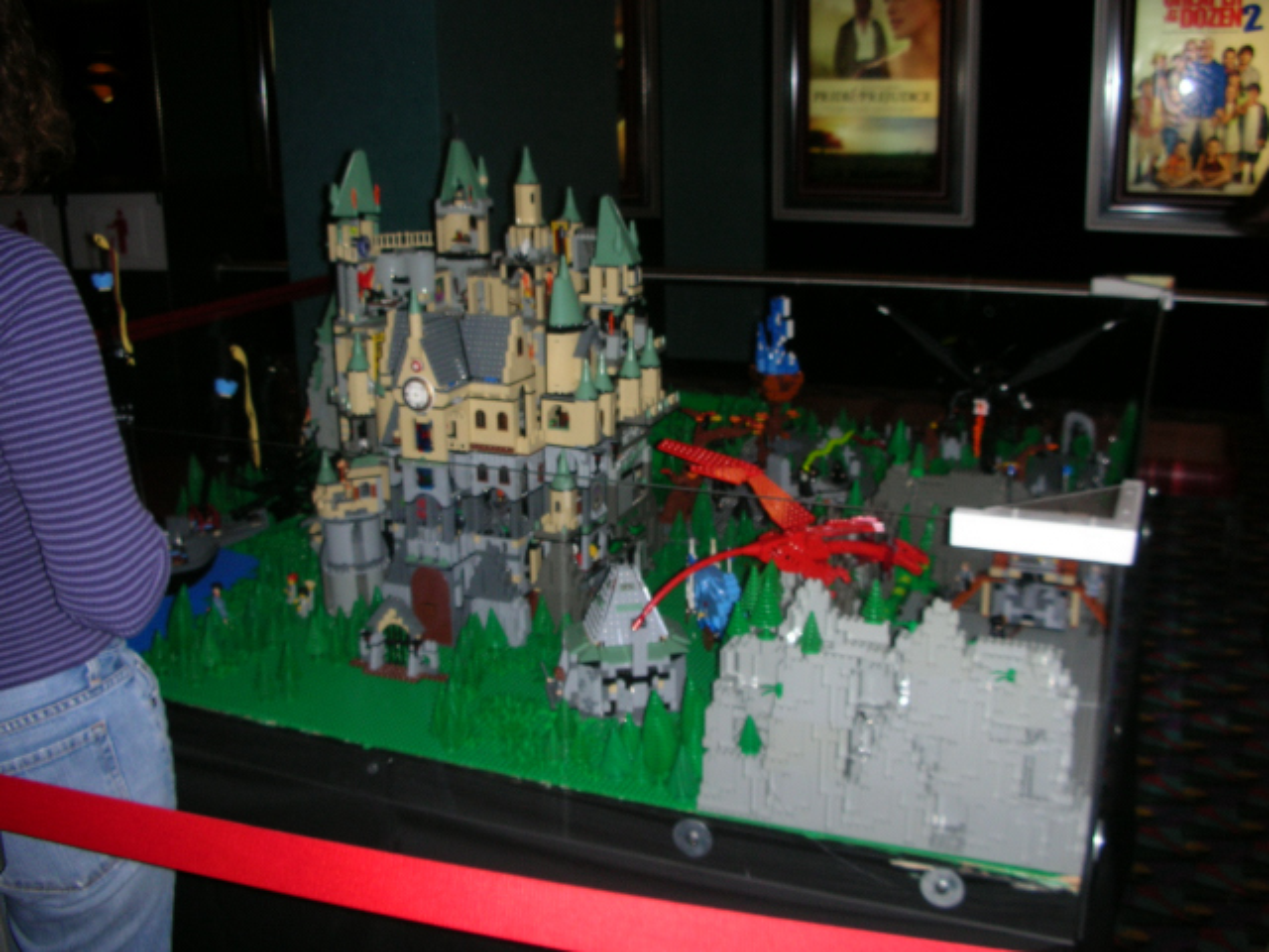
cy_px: 476
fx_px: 1283
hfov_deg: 52.6
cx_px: 634
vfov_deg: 40.7
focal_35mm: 35
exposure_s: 1/60.1
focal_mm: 5.8
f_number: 3
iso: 86
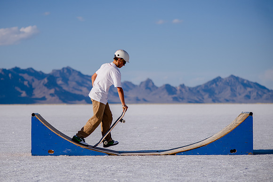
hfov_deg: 16.5
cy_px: 91
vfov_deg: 11.1
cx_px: 119
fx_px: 941
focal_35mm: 124
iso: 125
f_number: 2.8
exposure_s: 1/6400
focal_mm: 105
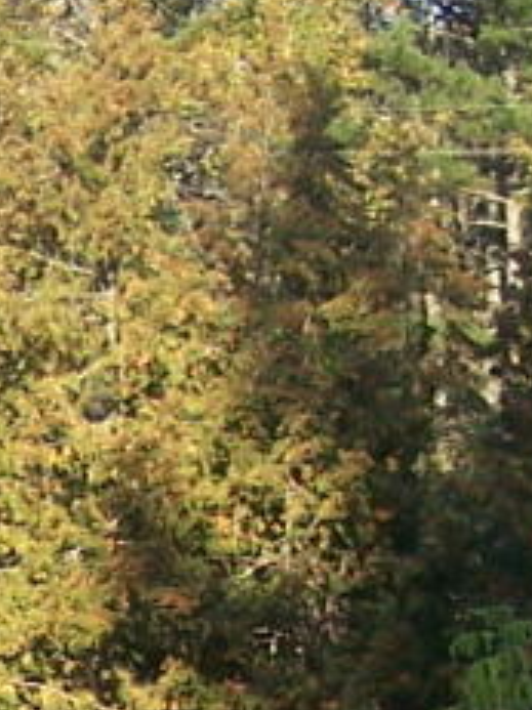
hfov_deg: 6.4
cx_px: -609
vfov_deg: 8.7
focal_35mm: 225
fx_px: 4615
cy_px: 874
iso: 80
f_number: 2.8
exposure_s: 1/400
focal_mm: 6.3
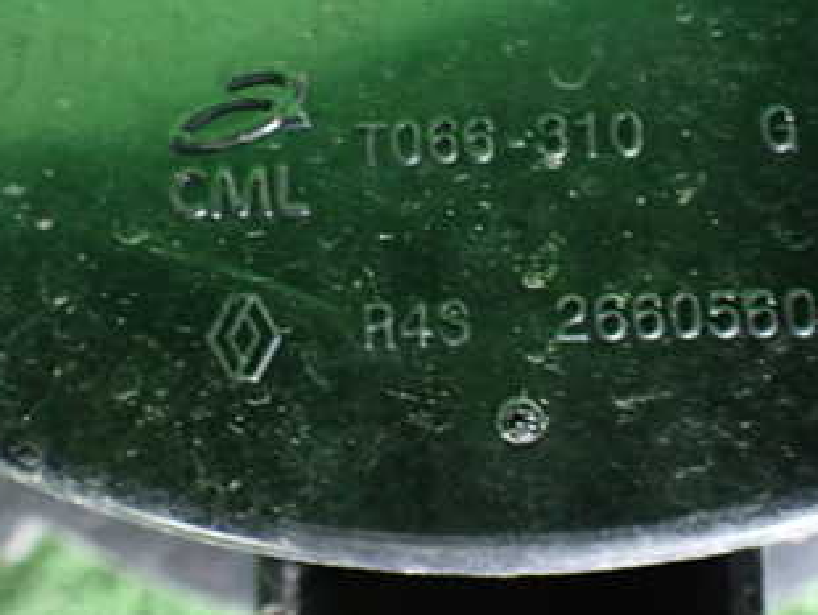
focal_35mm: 58
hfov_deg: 33.2
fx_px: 1372
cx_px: 454
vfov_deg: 25.0
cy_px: 169
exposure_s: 1/30
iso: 800
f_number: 2.3
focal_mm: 5.4
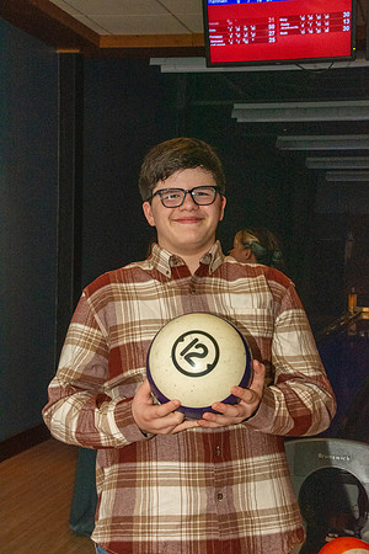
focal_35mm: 66
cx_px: 184
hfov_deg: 20.6
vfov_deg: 30.5
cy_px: 277
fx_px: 1015
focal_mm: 44
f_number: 11
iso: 4000
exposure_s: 1/250
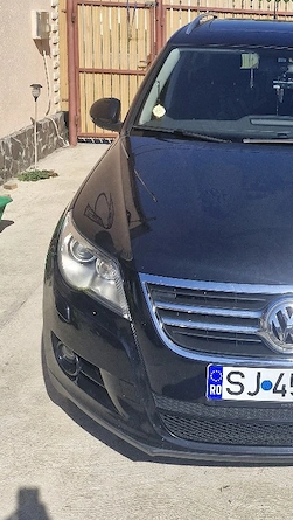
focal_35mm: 45
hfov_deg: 25.3
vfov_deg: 44.0
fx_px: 620
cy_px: 131
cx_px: 293
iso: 50
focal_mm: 5.54
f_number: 1.8
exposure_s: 1/2500
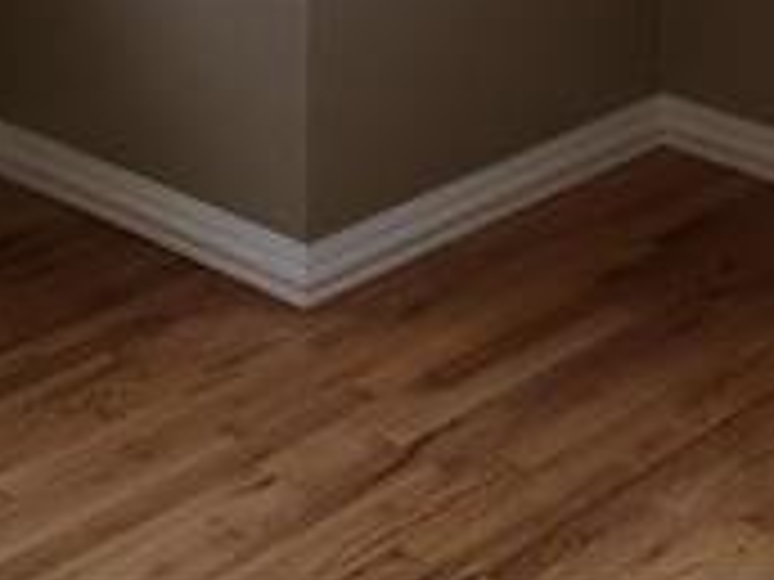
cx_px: 558
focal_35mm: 108
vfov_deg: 12.4
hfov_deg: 18.1
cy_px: -486
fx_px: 2415
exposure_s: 1/120
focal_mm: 4.15
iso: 40
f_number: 2.2
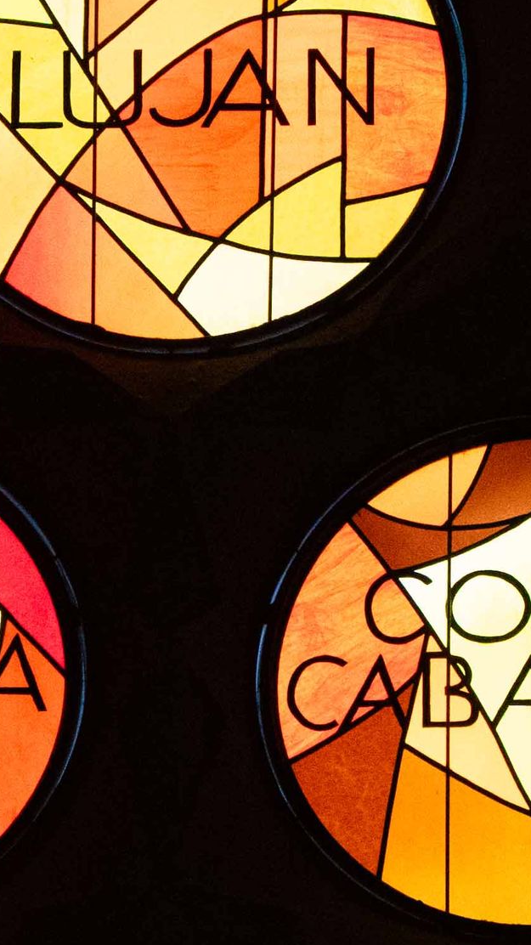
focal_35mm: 844
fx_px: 21139
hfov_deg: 1.4
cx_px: 111
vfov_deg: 2.6
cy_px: 472
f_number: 6.3
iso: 8000
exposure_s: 1/1250
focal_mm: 200
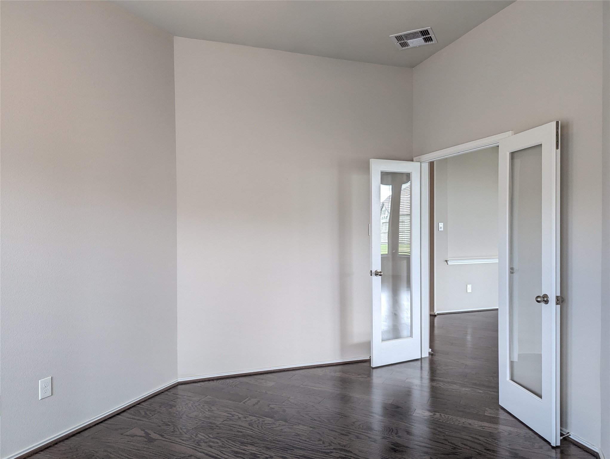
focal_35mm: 24
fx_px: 423
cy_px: 230
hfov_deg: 71.5
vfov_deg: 56.9
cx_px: 305
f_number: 1.85
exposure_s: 1/120
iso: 190
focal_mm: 6.81
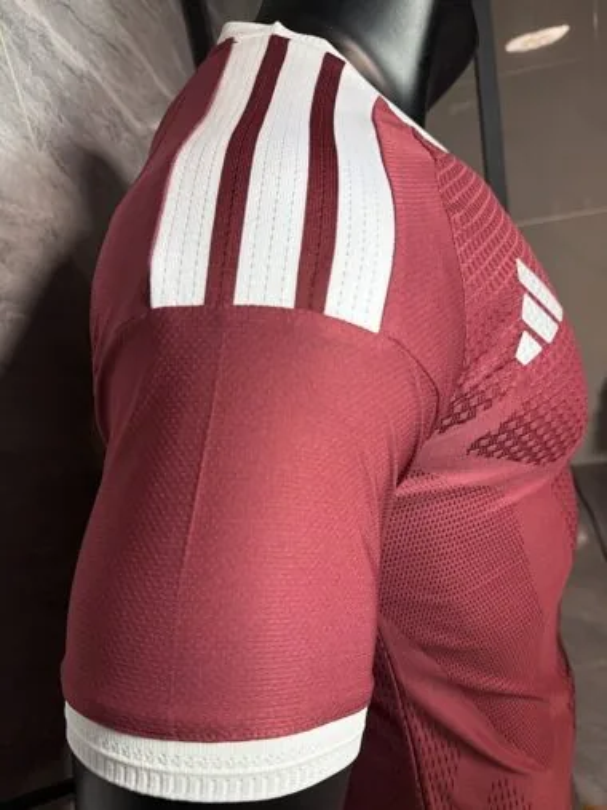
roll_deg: +10.9
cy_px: 405
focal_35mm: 24
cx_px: 304
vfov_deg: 71.6
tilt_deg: -19.2
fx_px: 561
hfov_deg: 56.8
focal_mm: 6.76
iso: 125
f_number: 1.78
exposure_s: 1/100
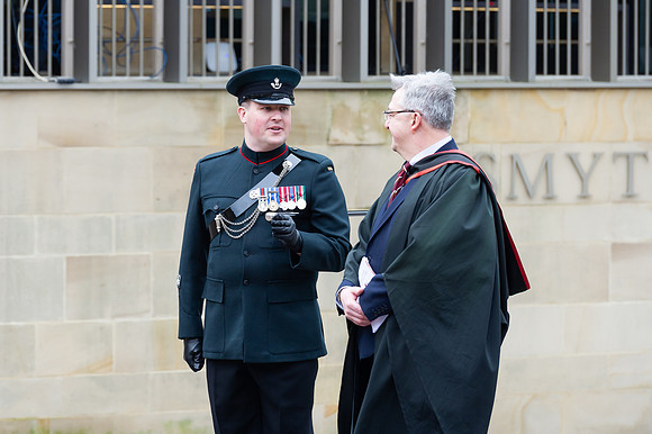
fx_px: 4304
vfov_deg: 5.8
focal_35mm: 238
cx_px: 278
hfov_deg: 8.7
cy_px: 208
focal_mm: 200
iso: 720
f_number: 6.3
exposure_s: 1/250
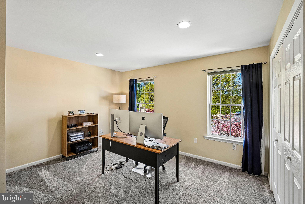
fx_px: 136
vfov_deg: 73.7
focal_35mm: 16
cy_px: 102
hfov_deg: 96.7
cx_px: 152
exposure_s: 1/80
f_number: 8
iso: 800
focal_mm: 16
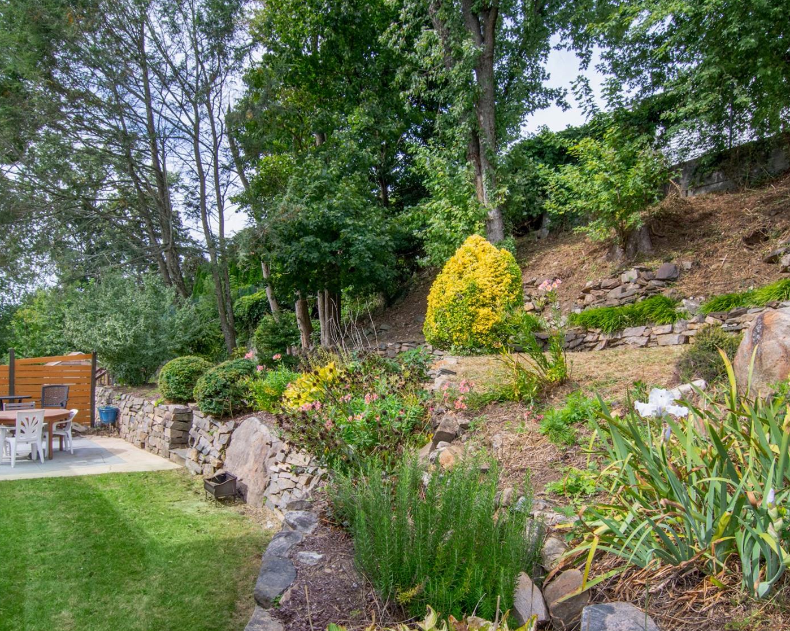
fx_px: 530
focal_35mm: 23
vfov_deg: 61.4
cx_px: 408
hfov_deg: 73.3
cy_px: 353
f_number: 13
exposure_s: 1/200
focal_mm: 11
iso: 400
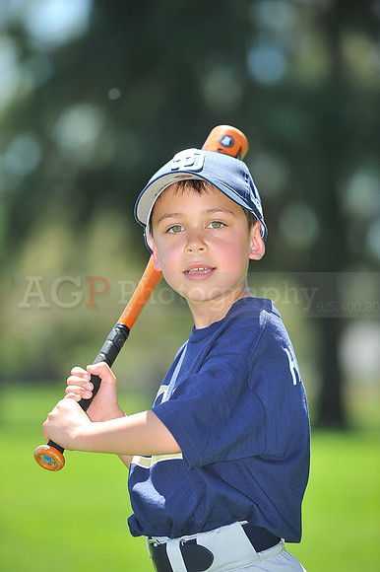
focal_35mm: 200
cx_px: 190
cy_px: 286
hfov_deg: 6.9
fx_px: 3170
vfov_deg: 10.3
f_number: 4.5
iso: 200
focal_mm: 200
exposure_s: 1/640
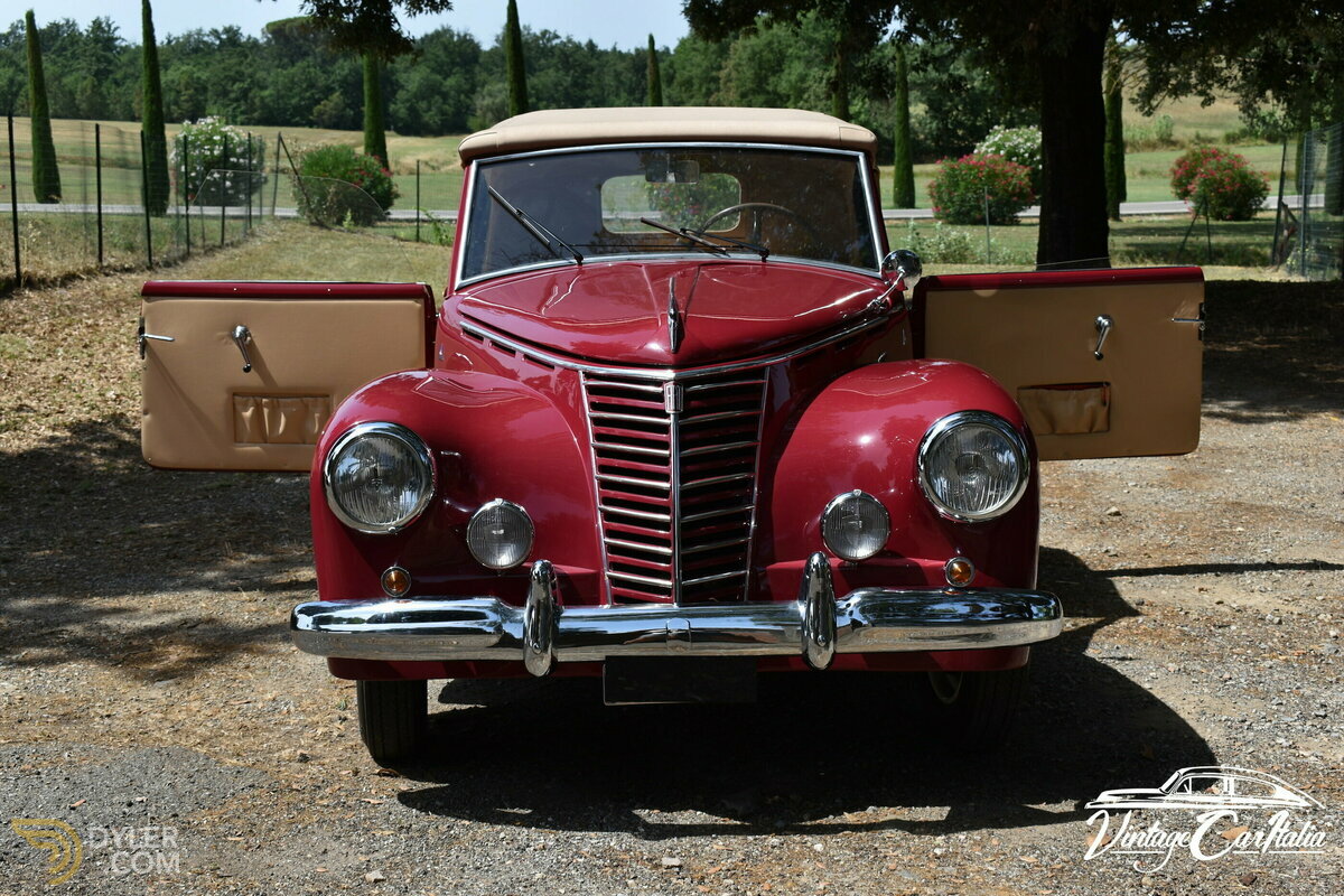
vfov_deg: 28.1
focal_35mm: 48
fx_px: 1792
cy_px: 448
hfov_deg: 41.1
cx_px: 672
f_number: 8
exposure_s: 1/250
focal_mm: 32
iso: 100
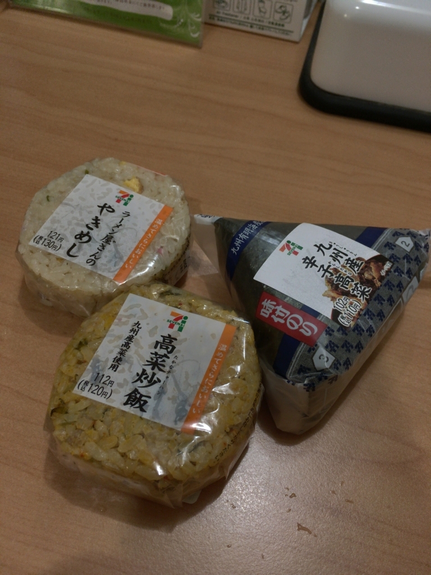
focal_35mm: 29
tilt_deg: -55.4
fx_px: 481
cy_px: 288
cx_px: 216
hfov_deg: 48.2
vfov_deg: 61.7
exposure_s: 1/20
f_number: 2.2
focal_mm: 4.15
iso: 80
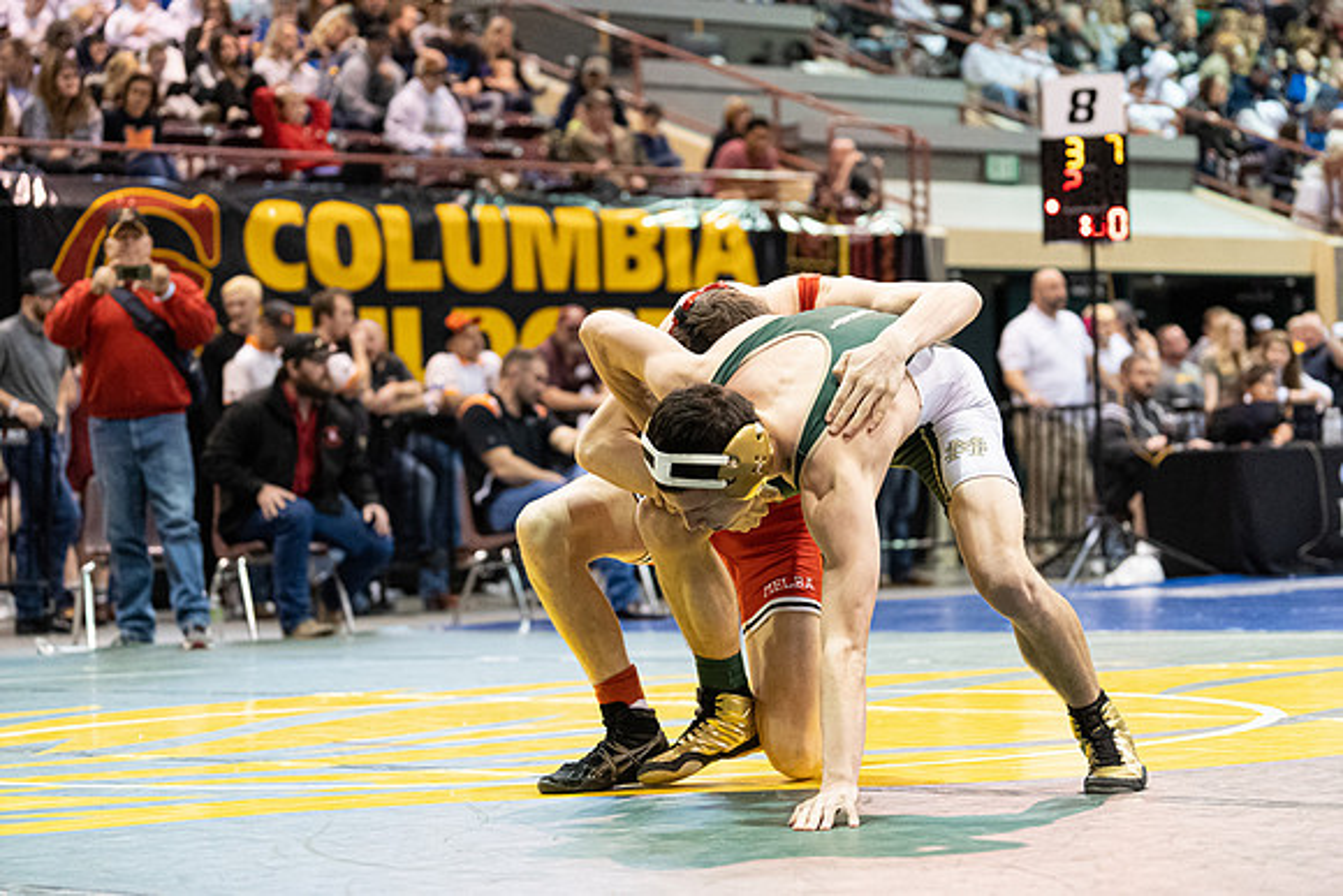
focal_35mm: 102
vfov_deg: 13.4
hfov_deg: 20.0
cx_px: 672
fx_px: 3806
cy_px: 448
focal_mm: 102
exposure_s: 1/500
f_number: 4
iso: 10000
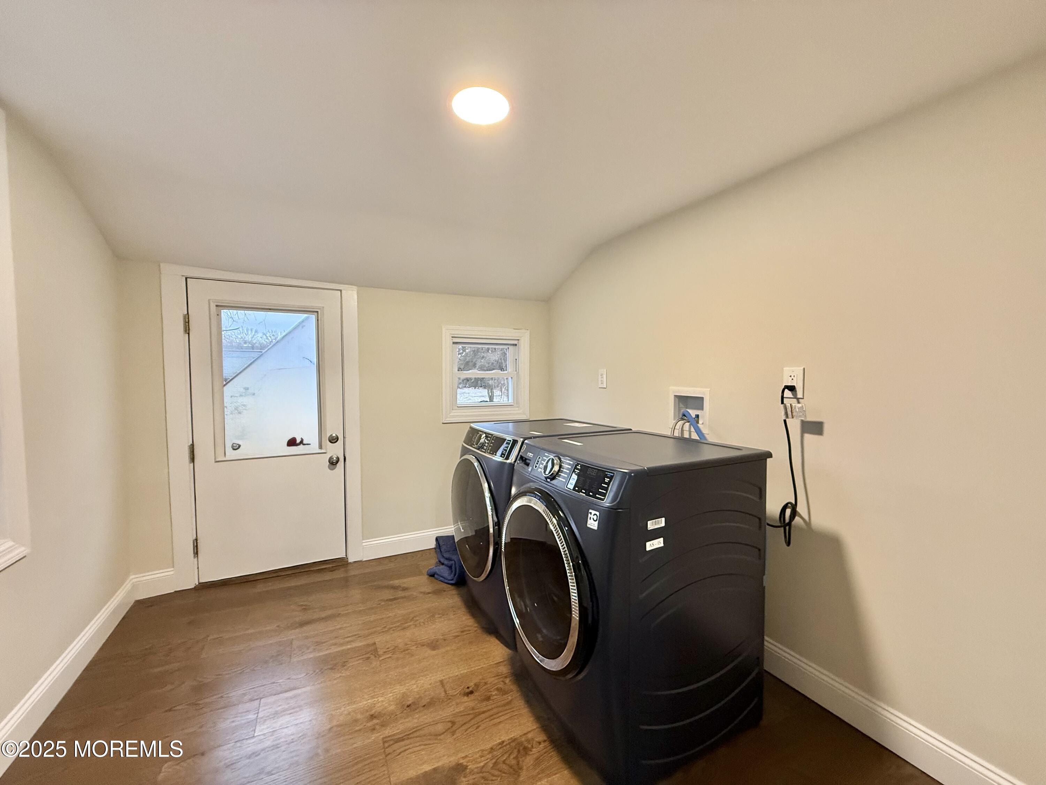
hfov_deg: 102.1
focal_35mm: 14
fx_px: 423
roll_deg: -0.1
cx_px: 523
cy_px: 392
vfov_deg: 85.7
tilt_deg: -3.4
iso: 320
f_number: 2.2
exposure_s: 1/60
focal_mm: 2.22
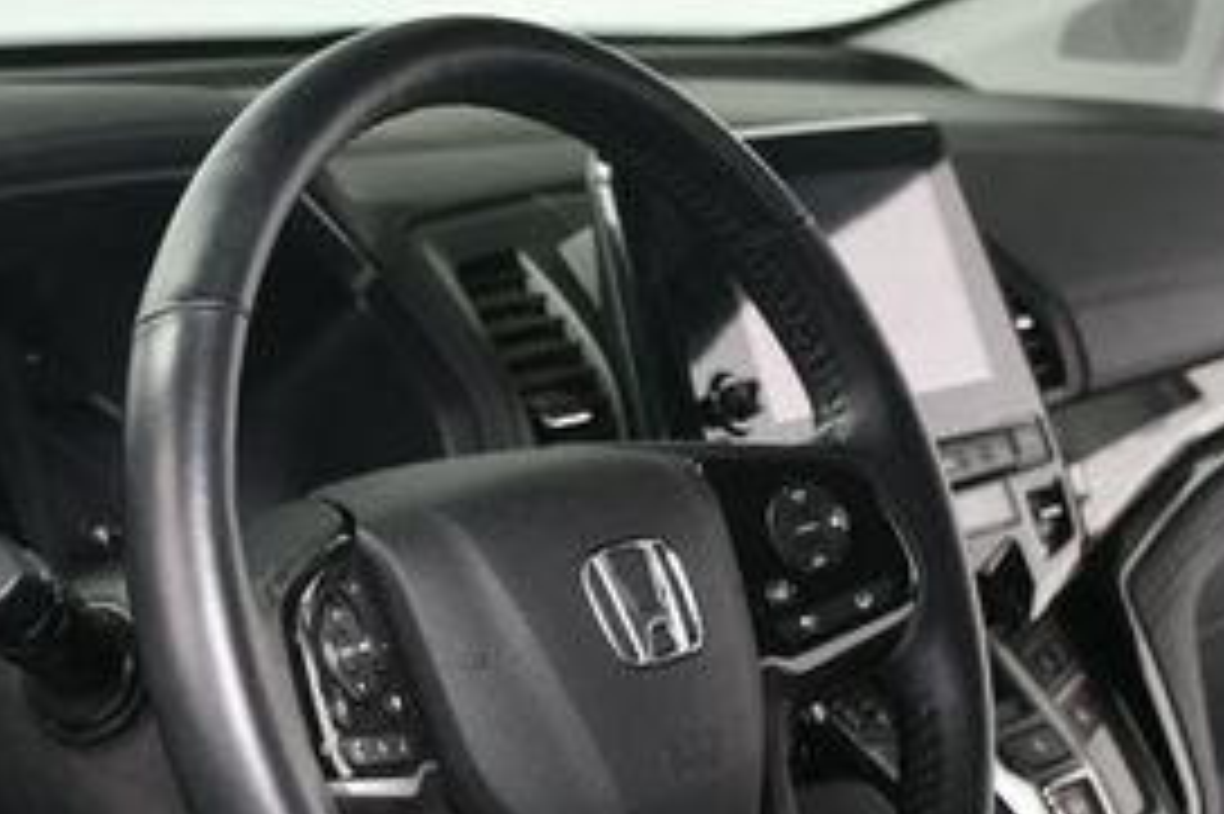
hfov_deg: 19.2
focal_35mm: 106
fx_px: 3602
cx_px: 351
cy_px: 666
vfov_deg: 12.8
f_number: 4
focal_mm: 30
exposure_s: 1/160
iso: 100
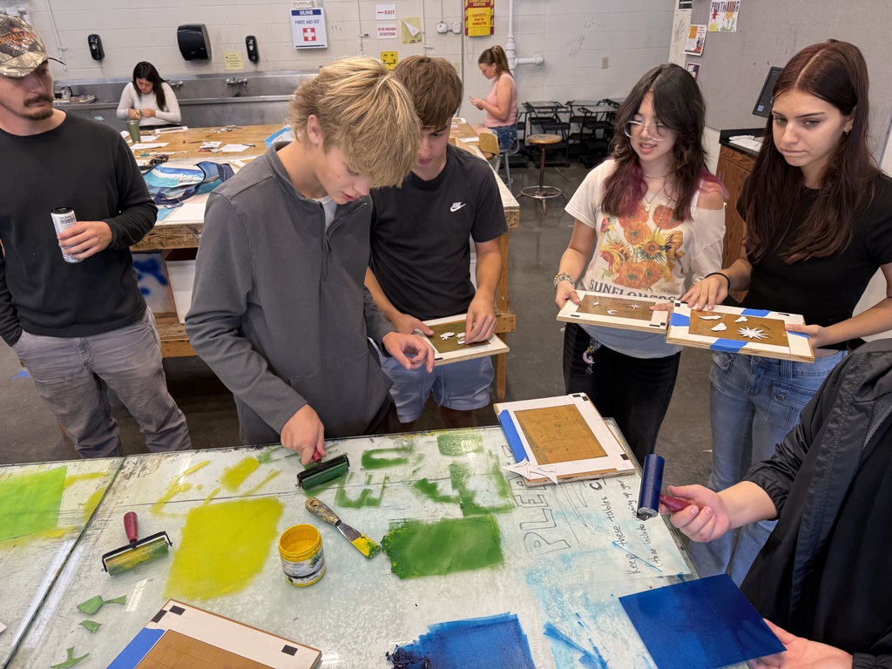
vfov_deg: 56.8
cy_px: 334
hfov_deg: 71.6
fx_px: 618
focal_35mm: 24
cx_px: 446
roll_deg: +1.7
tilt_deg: -27.5
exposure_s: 1/120
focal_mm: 6.76
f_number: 1.78
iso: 80
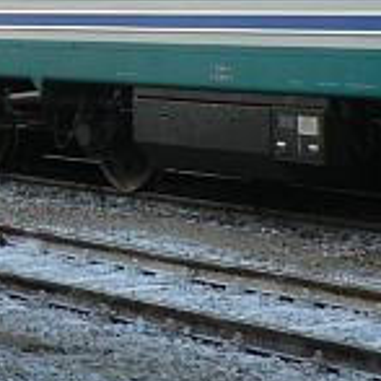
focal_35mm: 173
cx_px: -526
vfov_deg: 9.9
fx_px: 2154
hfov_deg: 9.1
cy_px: -93
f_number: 2.8
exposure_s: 1/80
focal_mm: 6
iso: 80
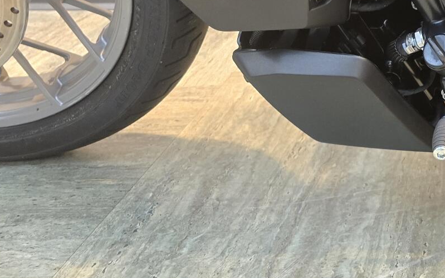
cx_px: 496
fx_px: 740
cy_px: -107
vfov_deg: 19.3
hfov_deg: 29.9
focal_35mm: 61
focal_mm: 6.3
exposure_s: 1/120
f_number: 1.7
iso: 800
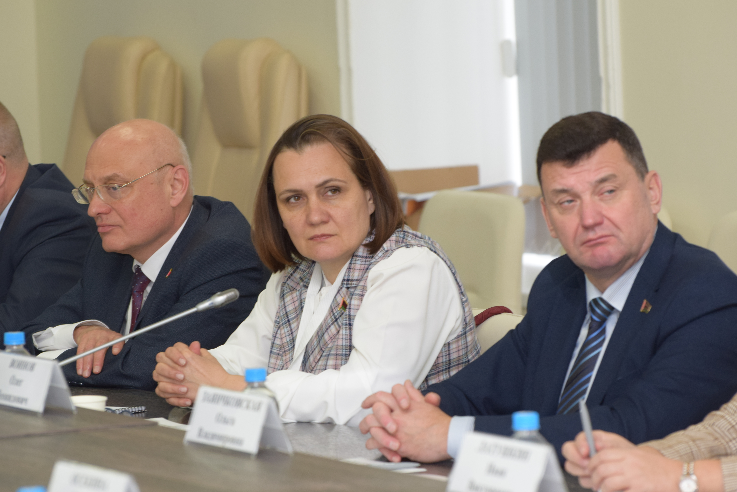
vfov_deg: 5.9
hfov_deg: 8.9
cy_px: 246
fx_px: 4759
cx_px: 368
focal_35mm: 232
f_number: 5
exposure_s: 1/100
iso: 800
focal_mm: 155
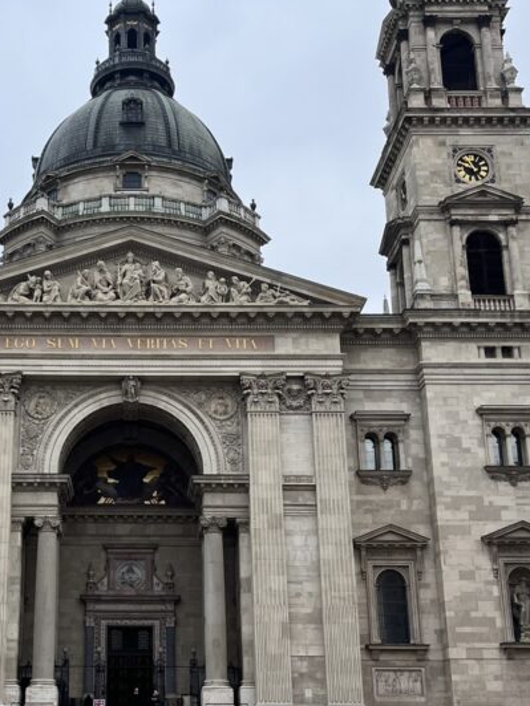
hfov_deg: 28.7
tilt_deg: +17.9
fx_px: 1021
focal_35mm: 50
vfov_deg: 38.0
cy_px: 433
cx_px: 138
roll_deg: -0.2
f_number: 1.6
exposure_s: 1/1372
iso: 50
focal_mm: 5.1
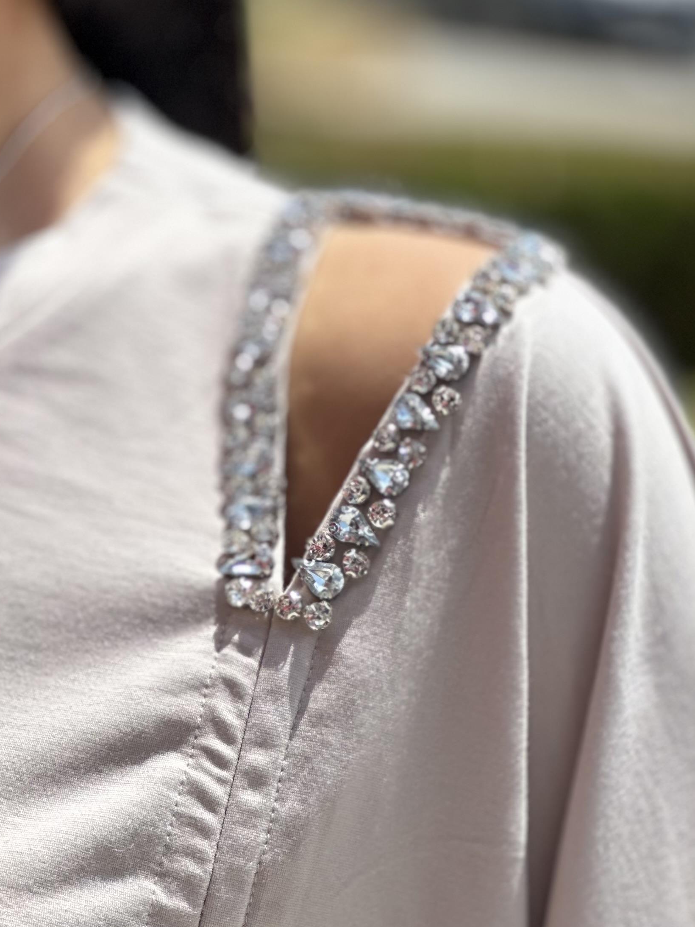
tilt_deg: -8.1
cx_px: 262
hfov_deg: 10.4
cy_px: 475
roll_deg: +0.2
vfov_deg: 13.9
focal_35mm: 142
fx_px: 3801
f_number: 2.8
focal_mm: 9
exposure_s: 1/708
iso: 32
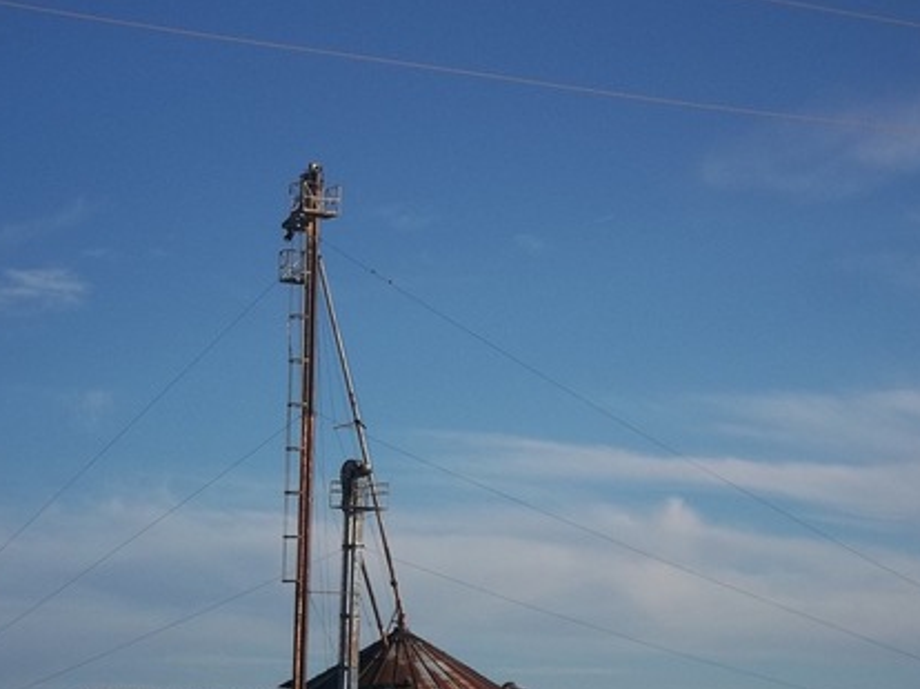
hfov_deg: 14.8
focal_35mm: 133
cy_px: 489
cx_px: 469
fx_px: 3533
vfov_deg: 11.1
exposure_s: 1/160
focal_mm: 15.4
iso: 80
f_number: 11
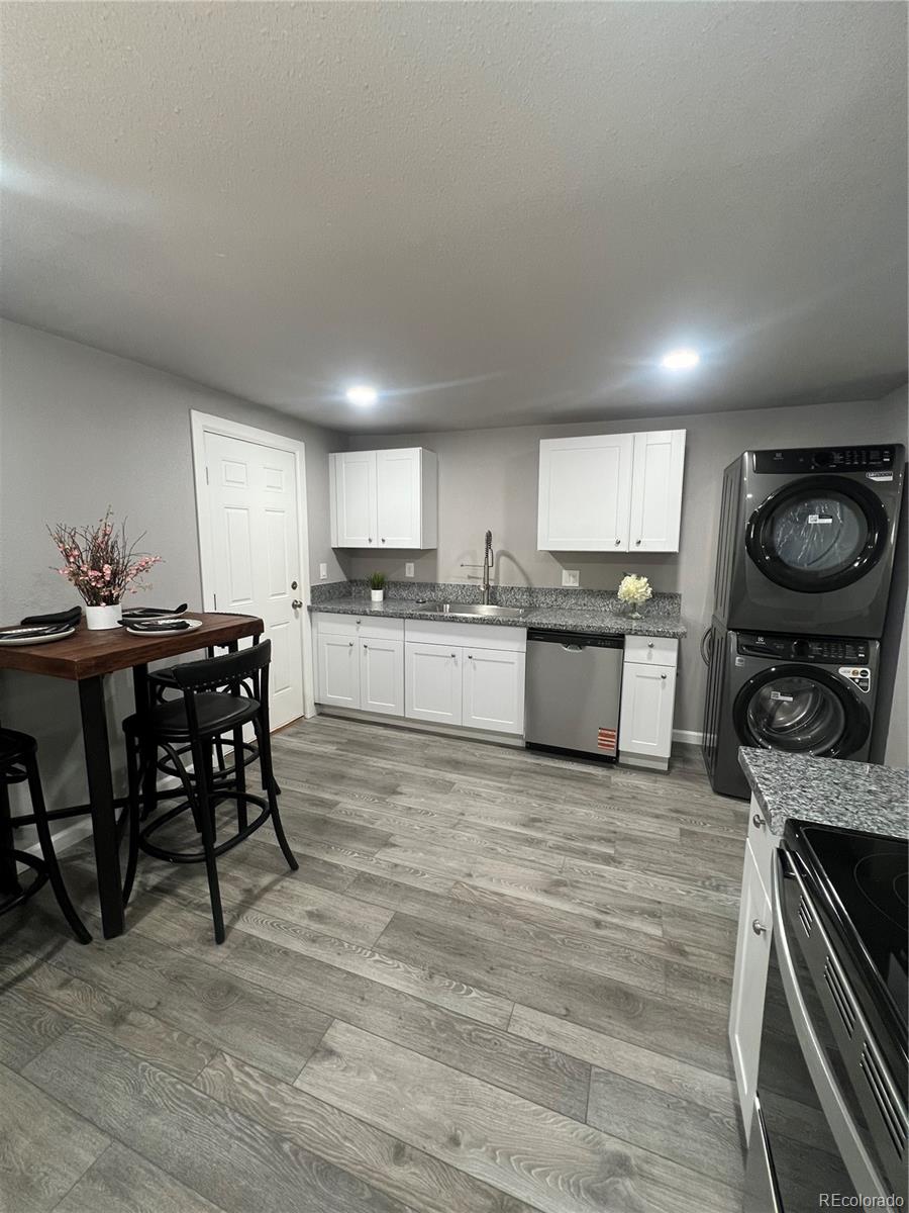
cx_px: 454
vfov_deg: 106.2
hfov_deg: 89.9
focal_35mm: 13
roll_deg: -0.1
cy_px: 606
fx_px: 455
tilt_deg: -7.7
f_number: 1.8
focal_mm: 1.57
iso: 125
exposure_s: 1/60
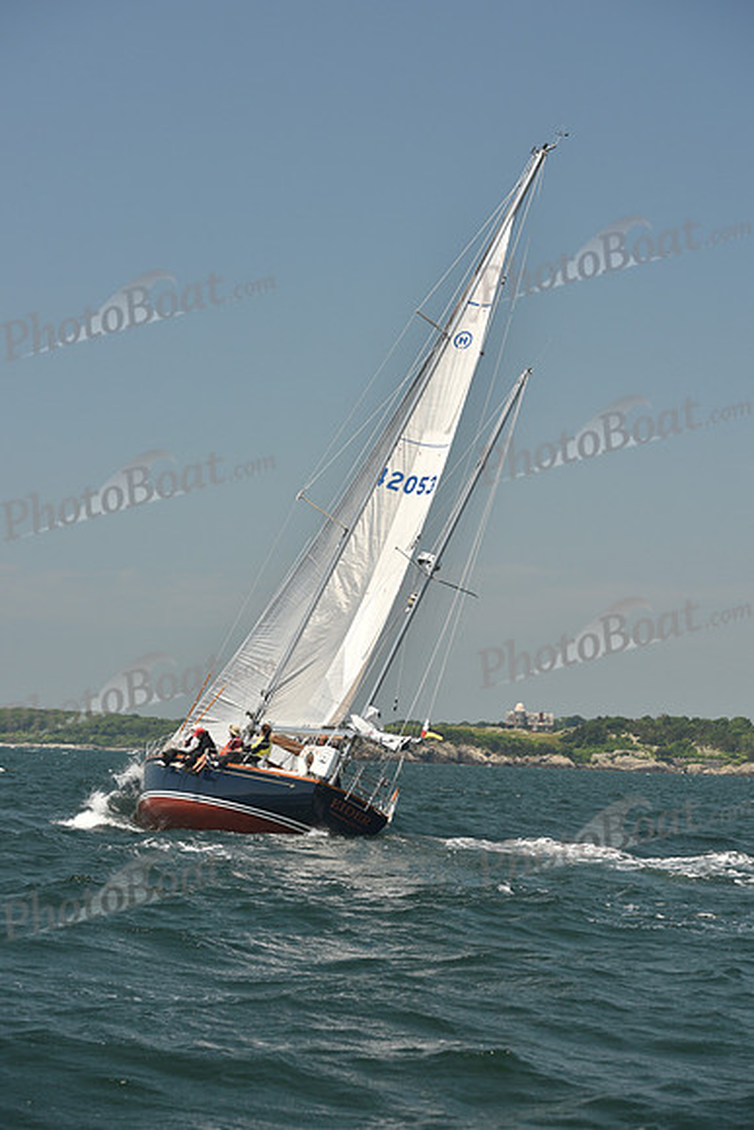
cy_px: 565
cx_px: 377
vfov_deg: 23.6
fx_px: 2700
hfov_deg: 15.9
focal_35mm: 86
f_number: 6.3
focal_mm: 86
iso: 250
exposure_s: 1/640
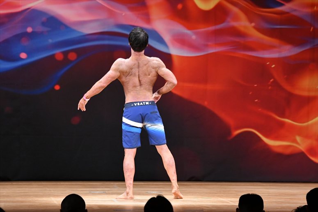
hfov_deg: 8.6
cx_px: 159
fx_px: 2119
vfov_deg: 5.7
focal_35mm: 240
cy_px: 106
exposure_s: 1/400
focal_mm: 160
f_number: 5.6
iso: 3200
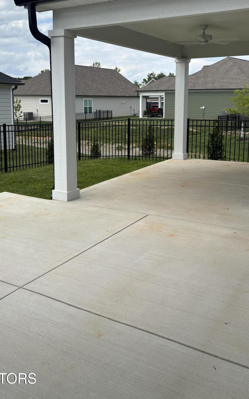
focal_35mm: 35
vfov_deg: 54.7
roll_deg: -0.2
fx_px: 380
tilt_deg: -7.6
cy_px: 148
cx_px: 119
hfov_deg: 36.3
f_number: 1.6
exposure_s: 1/2288
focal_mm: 5.96
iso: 50
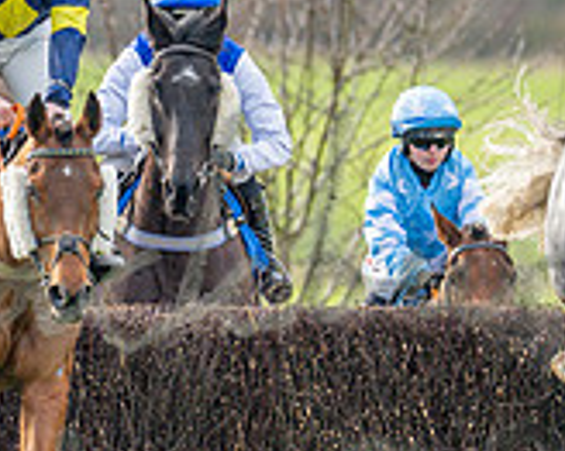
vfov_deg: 1.0
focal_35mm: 1550
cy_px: 151
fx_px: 25903
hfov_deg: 1.2
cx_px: -110
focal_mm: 400
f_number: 4.5
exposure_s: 1/1600
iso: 500
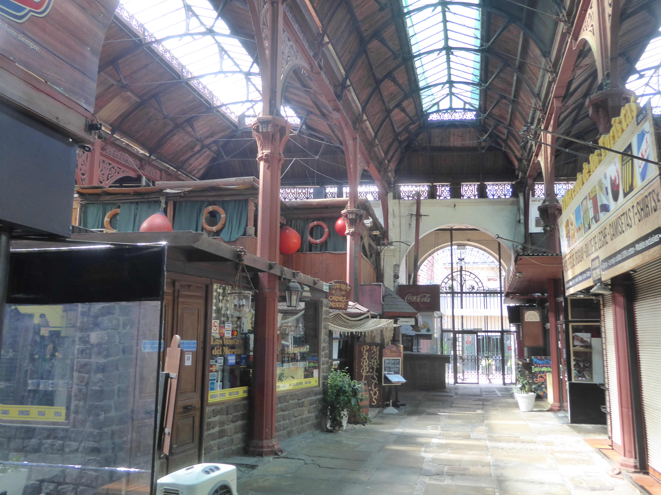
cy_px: 248
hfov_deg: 56.8
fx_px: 611
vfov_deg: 44.2
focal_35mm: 32
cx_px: 330
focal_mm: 5.4
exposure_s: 1/50
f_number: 3.5
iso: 400
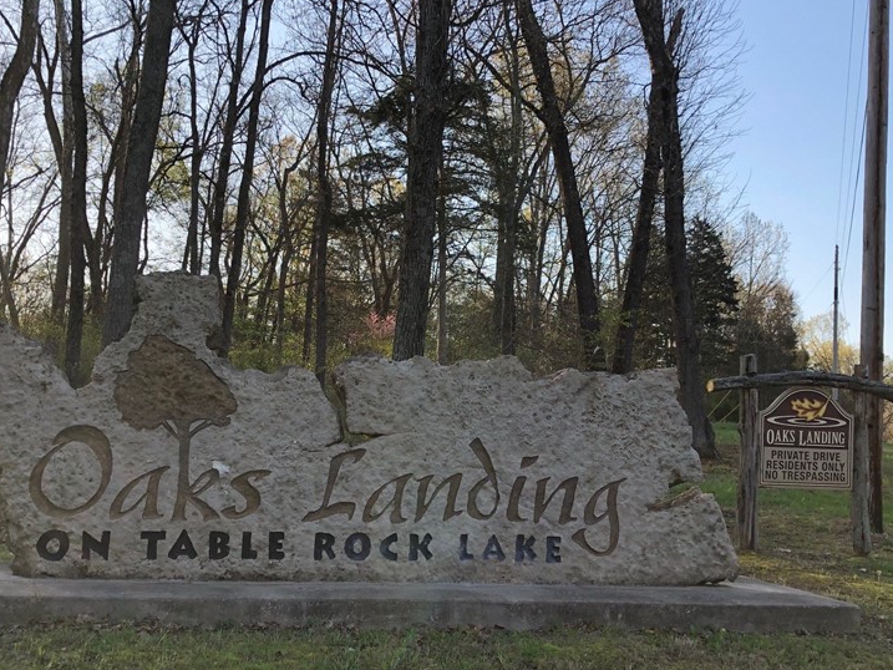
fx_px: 1032
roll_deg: -1.5
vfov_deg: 35.9
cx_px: 442
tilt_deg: +5.8
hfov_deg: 46.8
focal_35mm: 40
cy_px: 385
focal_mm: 3.99
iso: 20
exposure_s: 1/457
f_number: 1.8
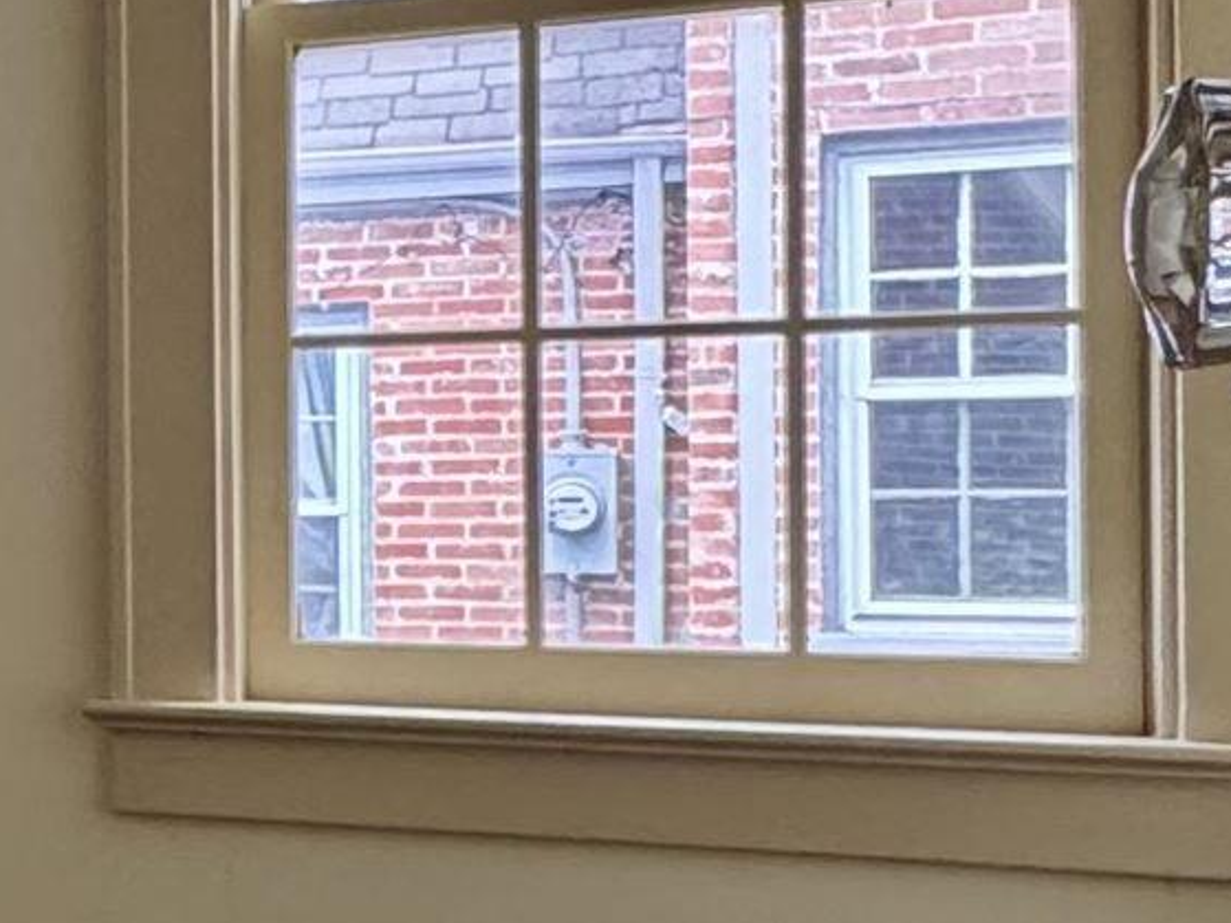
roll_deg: +0.6
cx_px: -1255
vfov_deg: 19.1
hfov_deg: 17.6
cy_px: 480
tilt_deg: -0.8
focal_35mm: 77
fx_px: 2738
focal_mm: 2.22
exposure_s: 1/120
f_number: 2.2
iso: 250
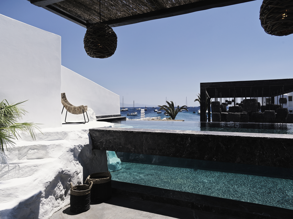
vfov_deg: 45.4
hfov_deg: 58.4
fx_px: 262
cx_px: 146
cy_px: 110
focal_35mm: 31
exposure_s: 1/750
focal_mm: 40
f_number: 11
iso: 200
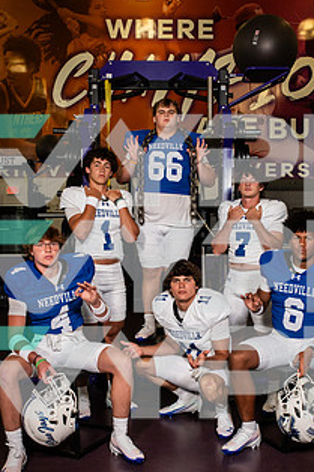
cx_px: 185
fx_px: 563
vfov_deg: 45.3
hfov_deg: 31.1
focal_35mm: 43
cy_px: 268
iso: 800
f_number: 7.1
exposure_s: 1/320
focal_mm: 30
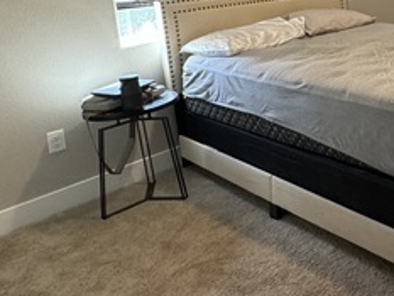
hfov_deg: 38.7
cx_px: 432
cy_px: 27
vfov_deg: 34.0
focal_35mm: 40
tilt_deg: -10.2
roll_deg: +1.5
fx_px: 456
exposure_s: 1/60
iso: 500
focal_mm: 2.22
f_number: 2.2
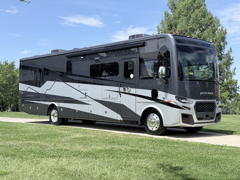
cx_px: 120
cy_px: 90
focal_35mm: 48
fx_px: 333
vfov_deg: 30.3
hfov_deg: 39.7
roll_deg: +1.1
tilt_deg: +3.6
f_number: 1.78
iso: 64
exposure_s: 1/3096
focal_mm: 6.76
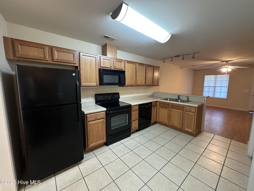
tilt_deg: -6.0
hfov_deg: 102.1
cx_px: 127
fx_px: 103
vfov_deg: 85.7
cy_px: 96
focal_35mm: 14
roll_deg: -0.2
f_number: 2.2
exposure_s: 1/60
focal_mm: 2.22
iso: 400
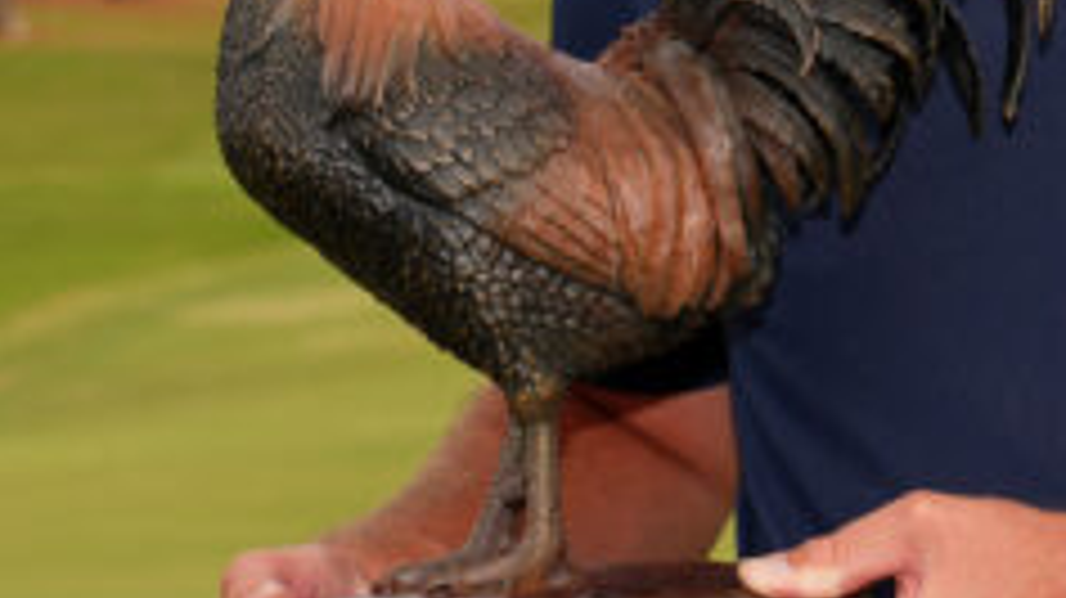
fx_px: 7176
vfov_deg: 4.8
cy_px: 65
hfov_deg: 8.4
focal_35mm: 254
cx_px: 1147
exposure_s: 1/200
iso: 80
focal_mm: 56
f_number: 5.6
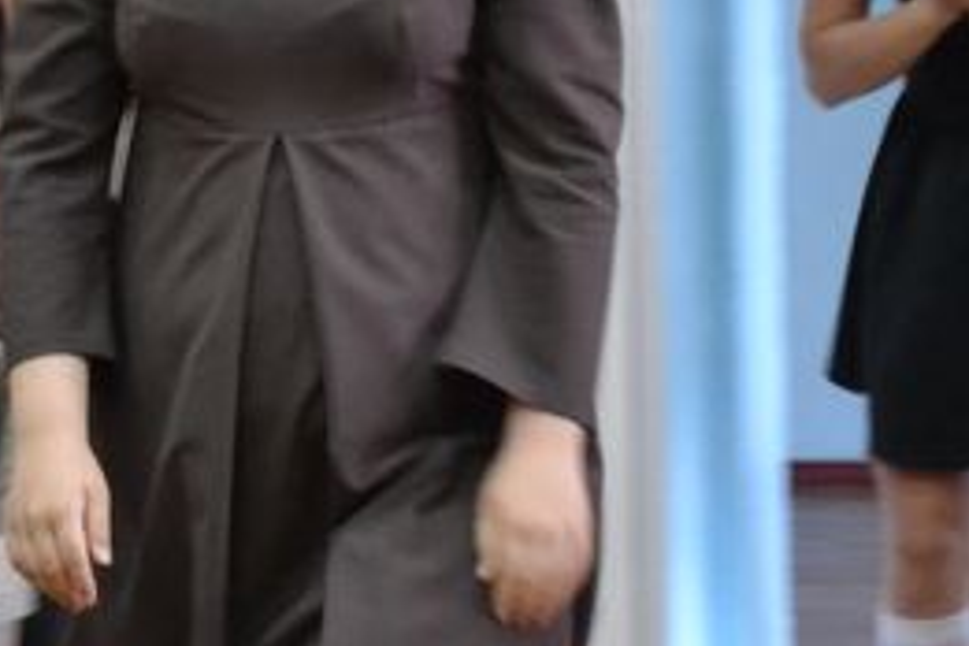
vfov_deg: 5.0
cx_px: 334
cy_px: 182
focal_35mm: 275
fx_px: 7392
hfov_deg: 7.5
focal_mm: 55
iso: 3200
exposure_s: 1/20
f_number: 5.6
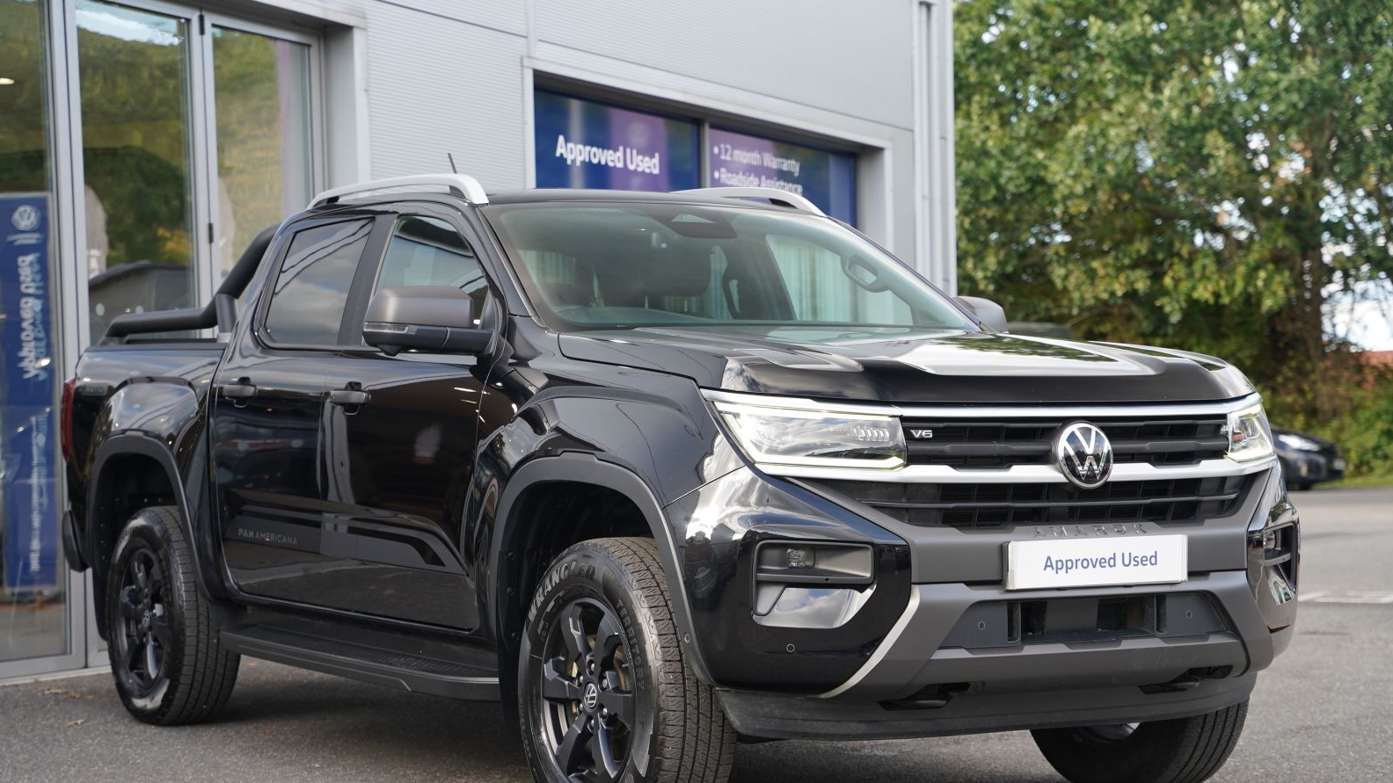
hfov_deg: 28.6
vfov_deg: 16.3
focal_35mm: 74
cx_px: 694
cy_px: 459
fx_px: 2733
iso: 320
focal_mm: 70
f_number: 4
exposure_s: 1/160
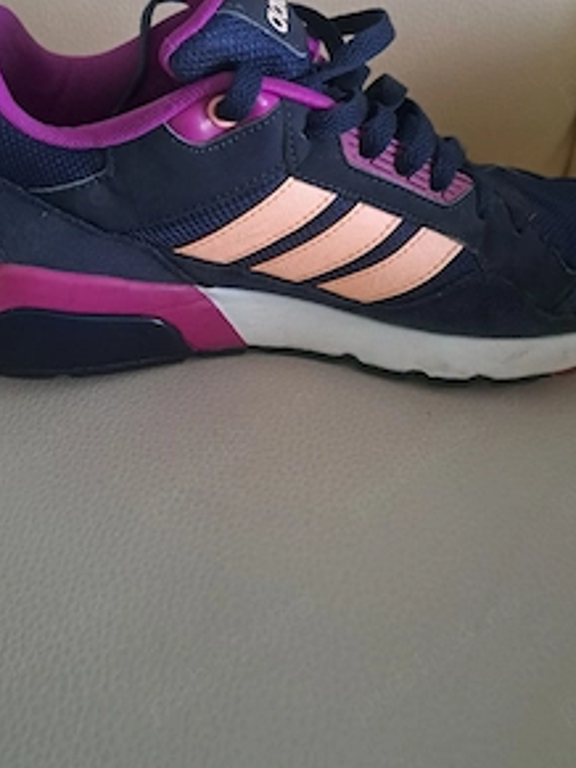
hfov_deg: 42.9
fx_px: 733
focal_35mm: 33
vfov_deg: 54.6
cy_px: 277
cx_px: 283
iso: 640
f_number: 1.8
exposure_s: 1/20
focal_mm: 5.23
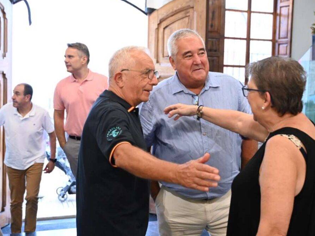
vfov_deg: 32.9
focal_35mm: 44
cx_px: 178
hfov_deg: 42.9
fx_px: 400
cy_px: 117
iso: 6400
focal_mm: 40
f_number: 4
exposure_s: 1/200
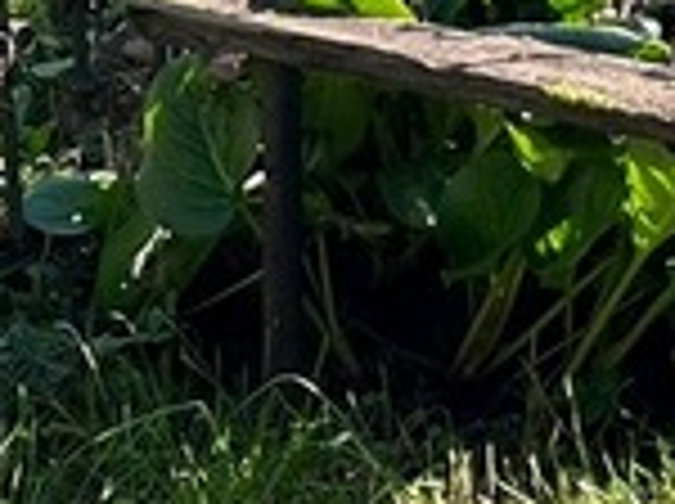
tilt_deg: -27.9
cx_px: -184
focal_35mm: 178
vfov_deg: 8.3
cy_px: 482
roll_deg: +1.7
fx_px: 3465
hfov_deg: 10.9
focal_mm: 5.7
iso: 50
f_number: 1.5
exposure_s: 1/658
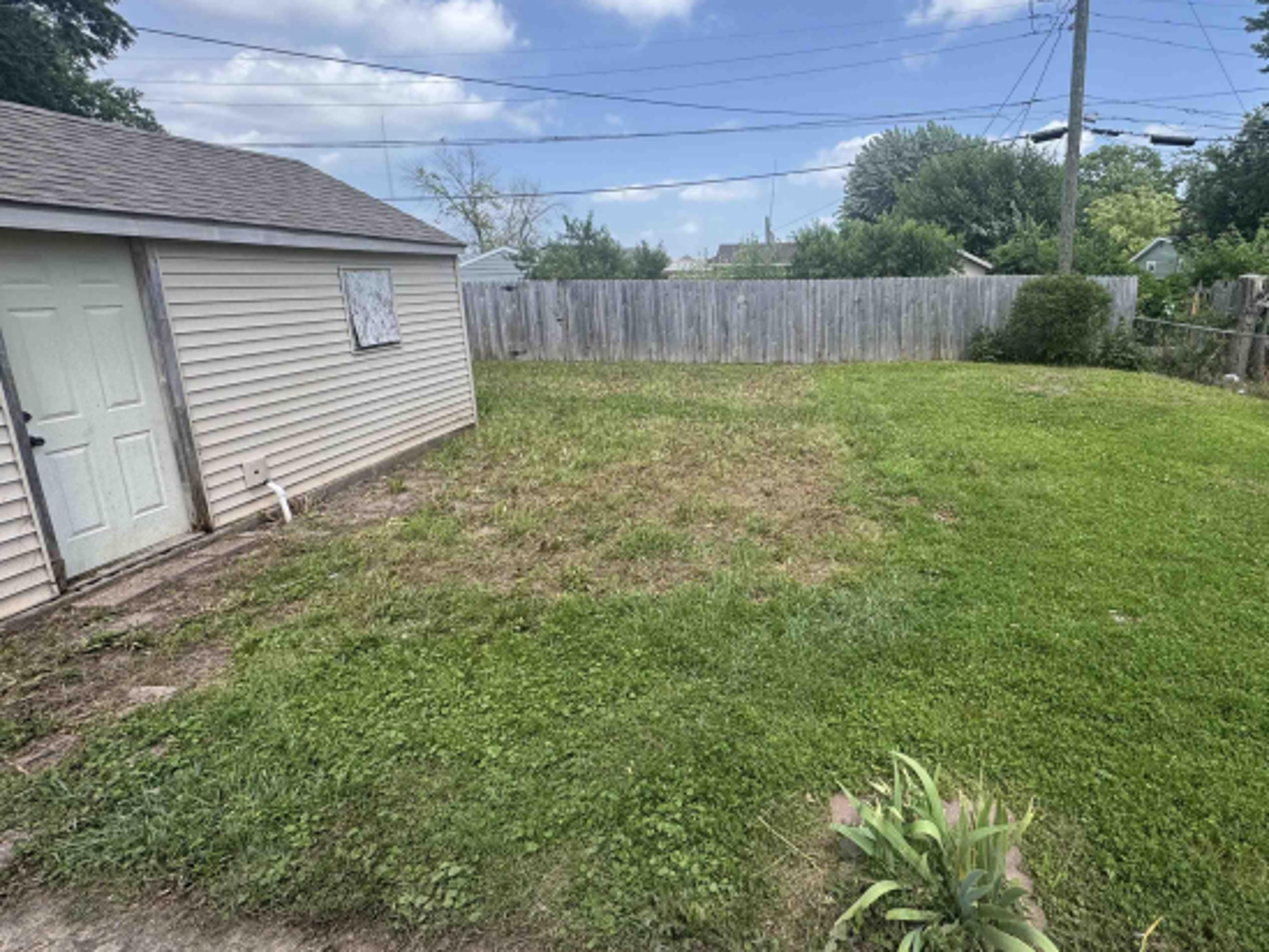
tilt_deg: -11.9
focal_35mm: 17
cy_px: 414
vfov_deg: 74.4
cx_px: 755
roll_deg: -0.1
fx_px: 623
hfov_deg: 90.0
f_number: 2.2
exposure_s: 1/879
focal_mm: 2.22
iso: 40
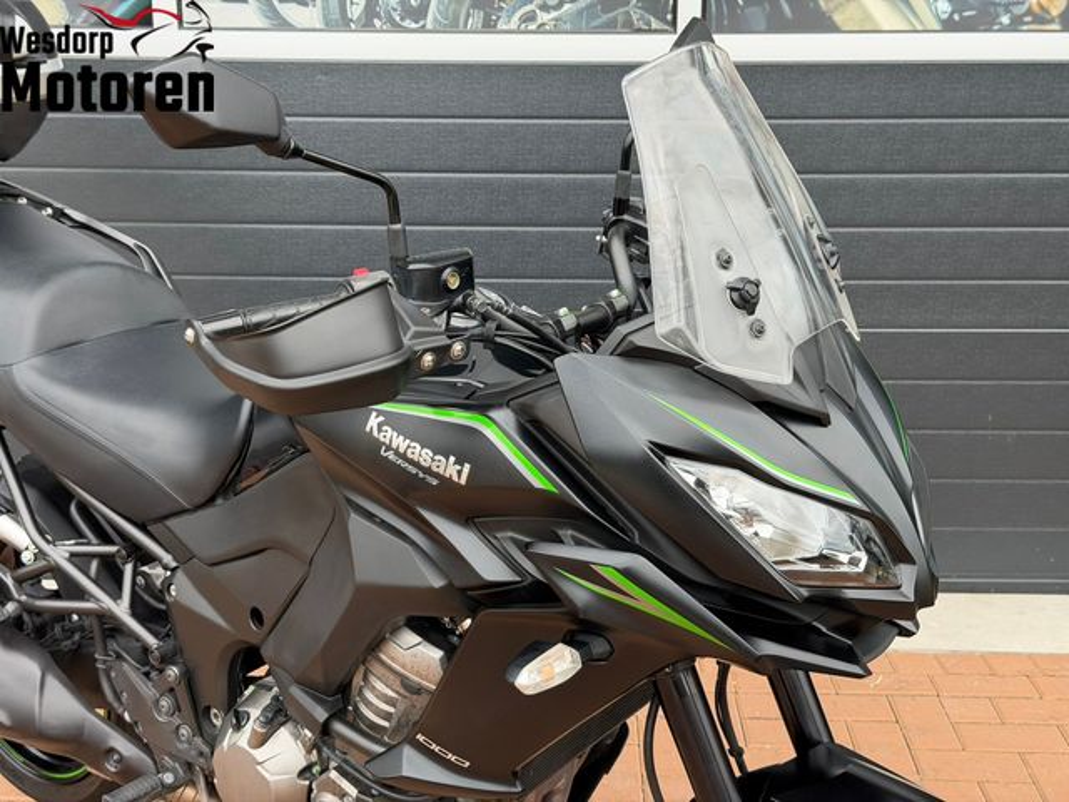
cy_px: 401
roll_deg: +1.9
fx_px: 1482
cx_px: 534
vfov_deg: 30.3
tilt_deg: -17.6
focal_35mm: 48
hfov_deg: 39.7
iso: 100
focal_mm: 6.76
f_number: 1.78
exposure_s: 1/906
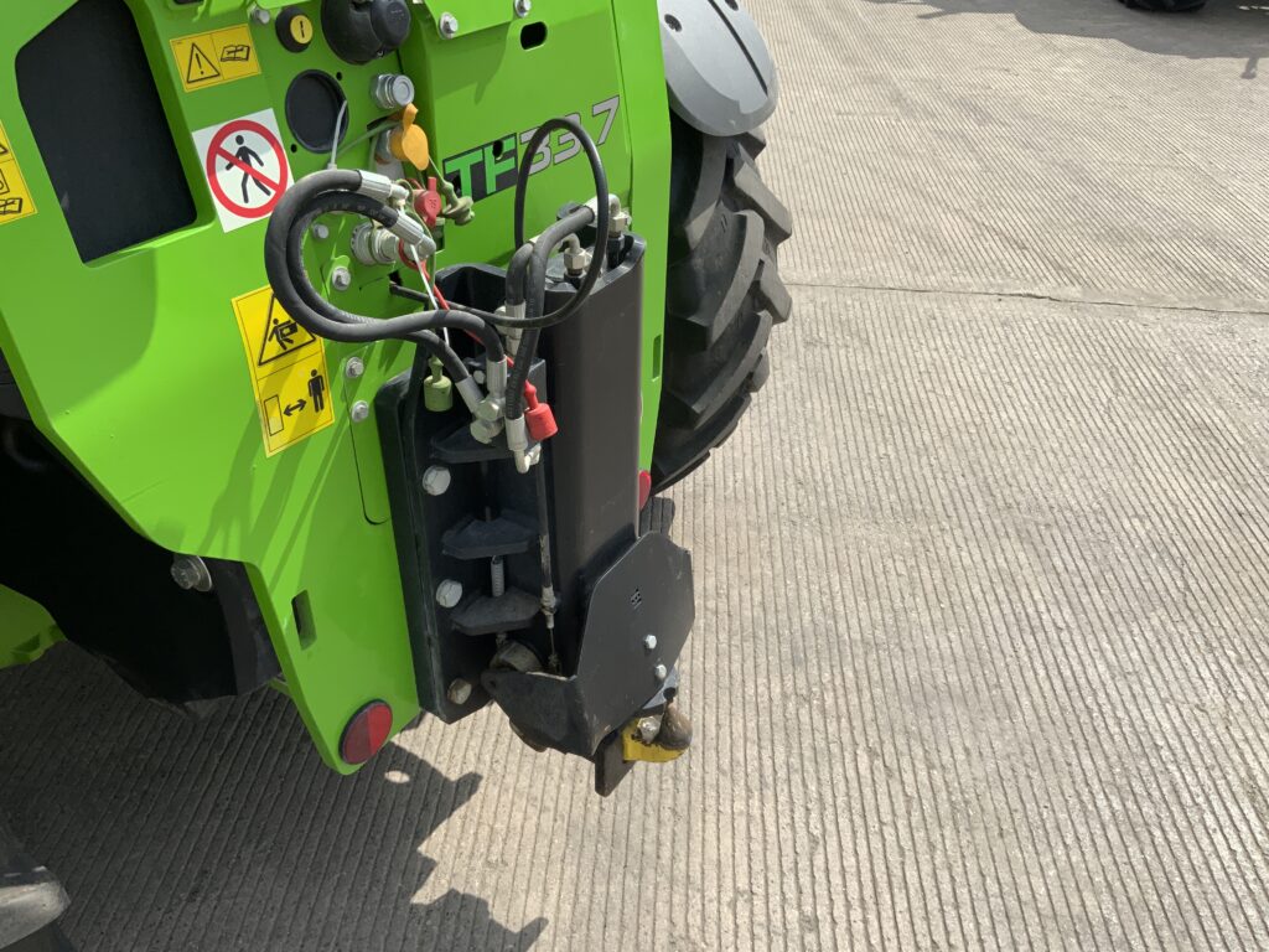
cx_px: 634
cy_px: 476
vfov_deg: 48.2
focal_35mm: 29
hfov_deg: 61.7
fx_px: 1063
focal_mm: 3
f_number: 1.8
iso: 20
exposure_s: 1/1984
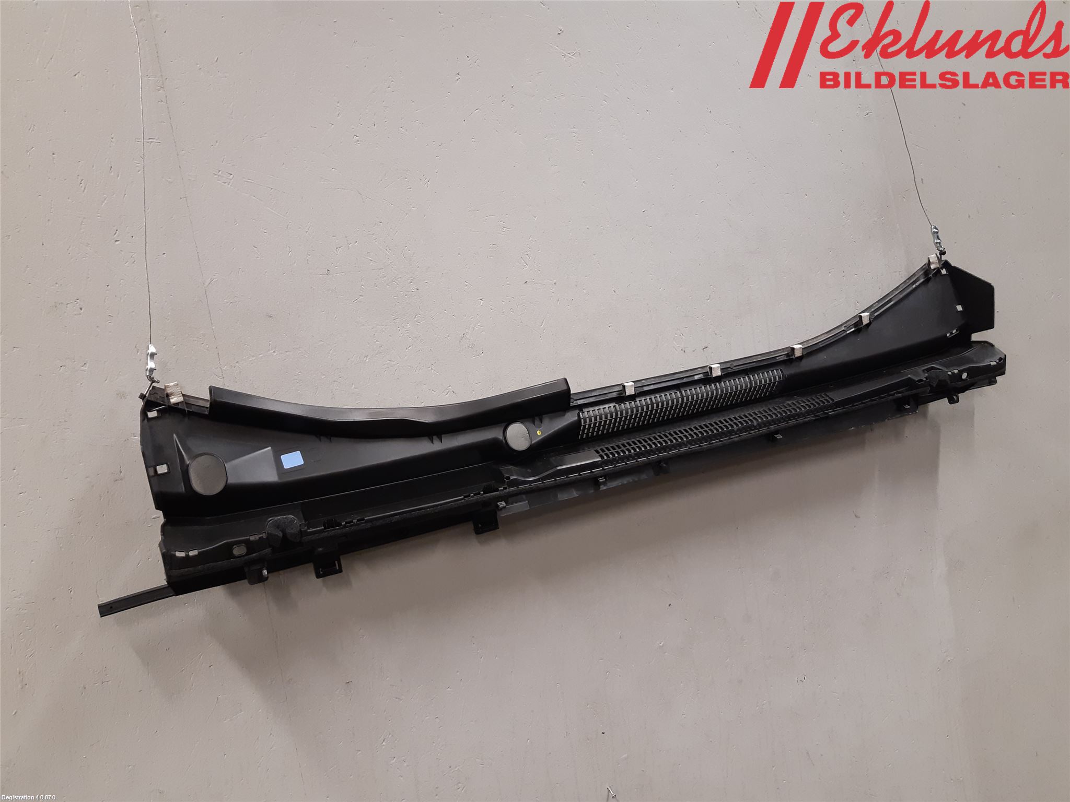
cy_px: 401
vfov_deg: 53.1
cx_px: 535
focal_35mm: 26
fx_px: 804
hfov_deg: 67.3
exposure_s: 1/50
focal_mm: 3.93
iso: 160
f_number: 1.7
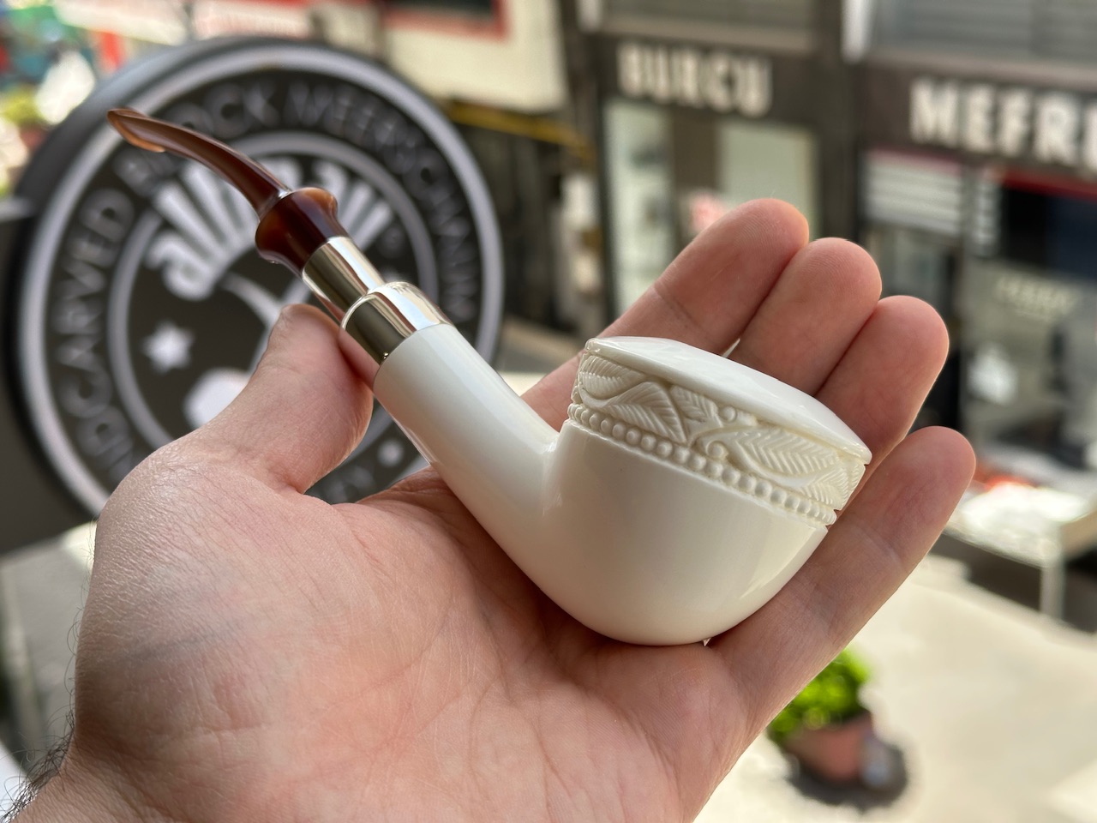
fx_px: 1521
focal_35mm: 48
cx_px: 548
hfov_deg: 39.7
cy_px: 412
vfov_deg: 30.3
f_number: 1.78
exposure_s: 1/719
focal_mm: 6.86
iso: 64
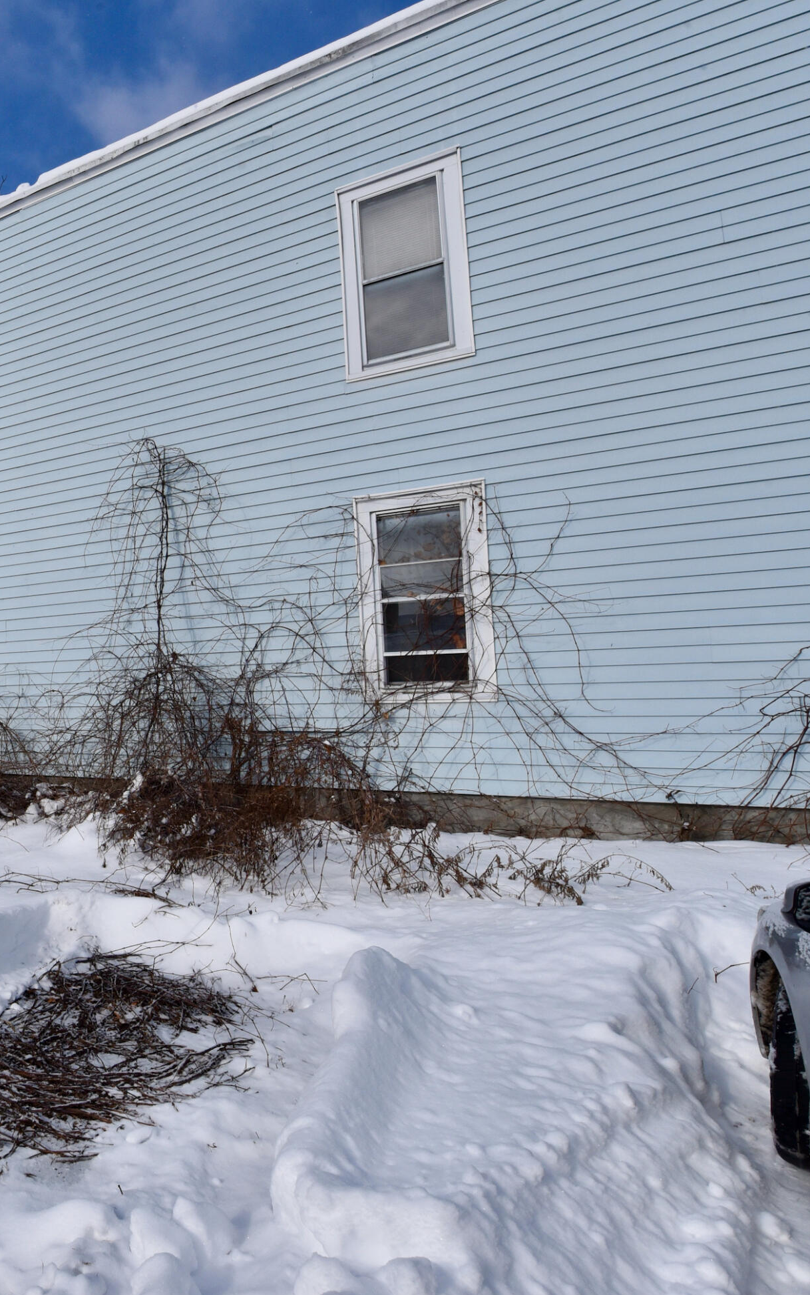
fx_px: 777
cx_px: -105
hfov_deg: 42.0
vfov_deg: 79.6
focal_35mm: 22
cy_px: 661
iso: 800
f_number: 16
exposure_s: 1/1250
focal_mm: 14
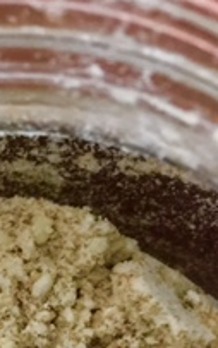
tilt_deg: -64.9
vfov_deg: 20.2
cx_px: -22
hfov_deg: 13.2
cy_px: 403
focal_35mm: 97
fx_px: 921
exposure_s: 1/8
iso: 100
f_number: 2.2
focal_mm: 4.15
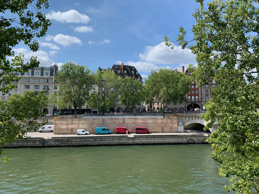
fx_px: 195
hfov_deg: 67.3
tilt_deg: +3.4
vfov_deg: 53.1
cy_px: 97
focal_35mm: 26
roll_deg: +0.3
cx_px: 130
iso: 25
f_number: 1.8
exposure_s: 1/1779
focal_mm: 4.25
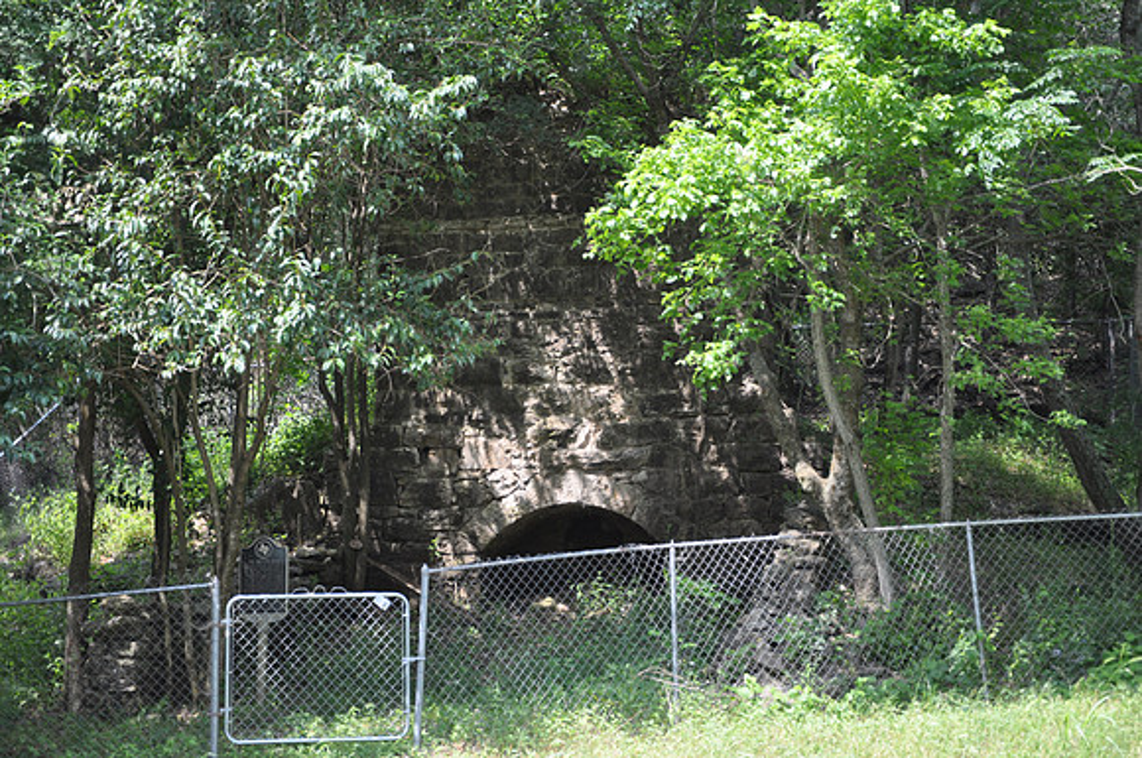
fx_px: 2138
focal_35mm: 68
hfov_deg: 29.9
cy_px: 379
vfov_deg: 20.1
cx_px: 571
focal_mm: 45
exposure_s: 1/125
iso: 250
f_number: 4.8
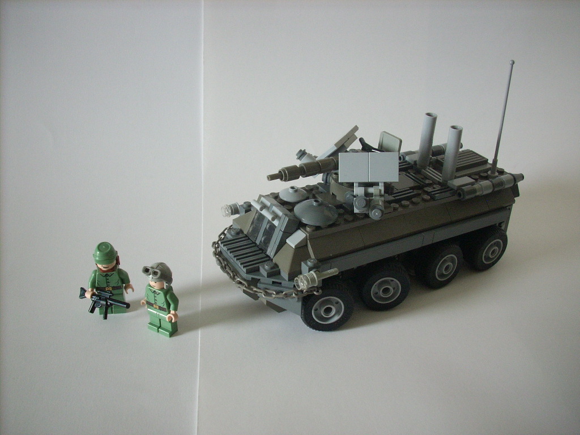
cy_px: 218
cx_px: 290
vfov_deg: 38.7
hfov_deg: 50.1
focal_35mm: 37
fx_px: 620
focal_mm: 6.2
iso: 200
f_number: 2.8
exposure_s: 1/17.1
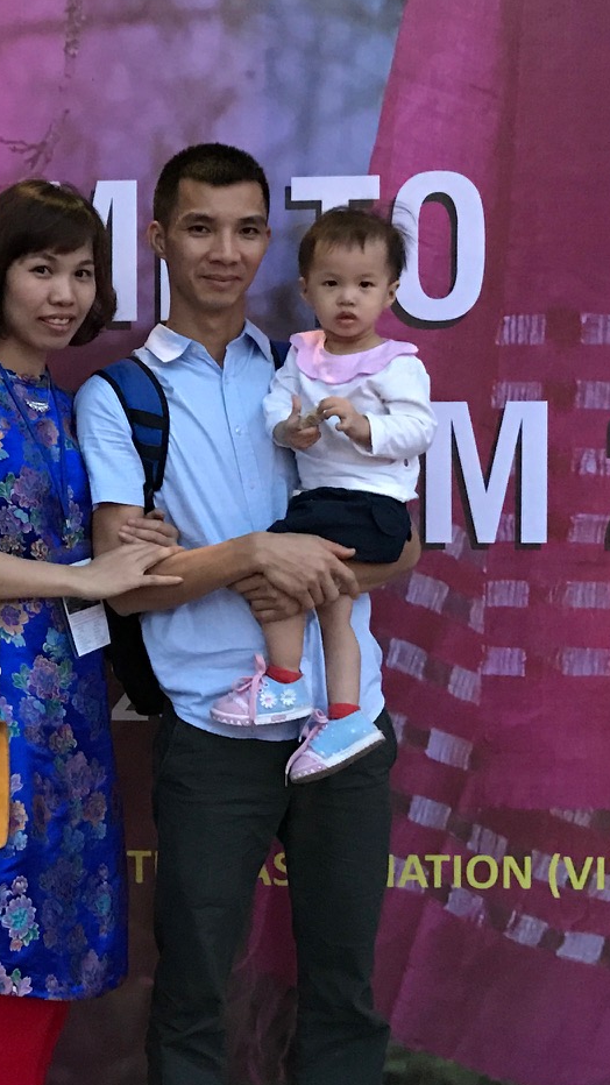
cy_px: 465
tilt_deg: -2.8
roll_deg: +0.3
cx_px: 8
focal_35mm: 66
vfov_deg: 31.8
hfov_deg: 17.8
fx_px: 1899
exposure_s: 1/5
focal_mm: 3.99
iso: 100
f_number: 1.8
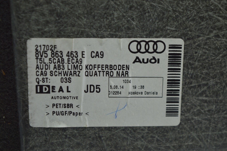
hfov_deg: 24.6
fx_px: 520
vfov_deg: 16.5
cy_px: 76
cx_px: 114
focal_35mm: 82
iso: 400
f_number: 5.6
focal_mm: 55
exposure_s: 1/40
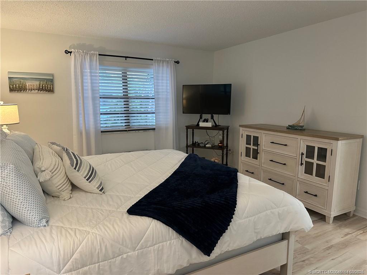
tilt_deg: -8.6
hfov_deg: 71.6
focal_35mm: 24
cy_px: 138
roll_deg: -0.3
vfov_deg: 56.8
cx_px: 184
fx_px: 254
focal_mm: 6.86
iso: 320
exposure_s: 1/60
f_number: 1.78
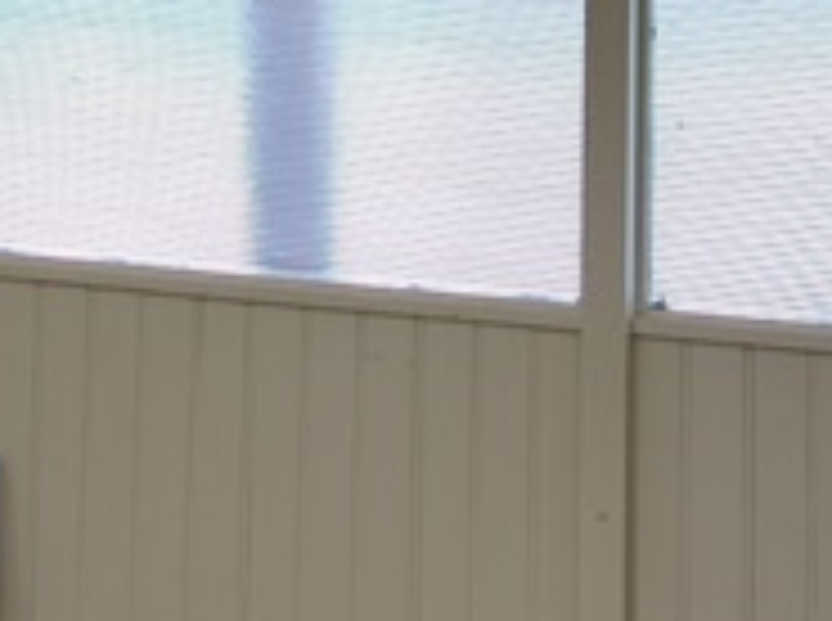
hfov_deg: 12.2
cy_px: -497
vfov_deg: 9.2
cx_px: -486
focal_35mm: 153
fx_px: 3670
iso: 50
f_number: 1.62
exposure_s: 1/173
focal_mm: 6.45
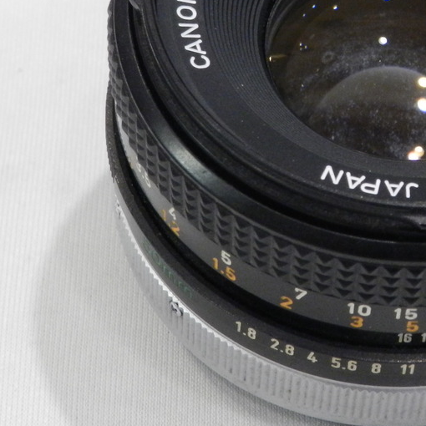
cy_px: 64
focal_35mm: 158
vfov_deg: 11.0
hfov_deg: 10.9
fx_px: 2200
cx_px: 440
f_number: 4.8
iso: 800
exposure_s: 1/50
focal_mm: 13.5
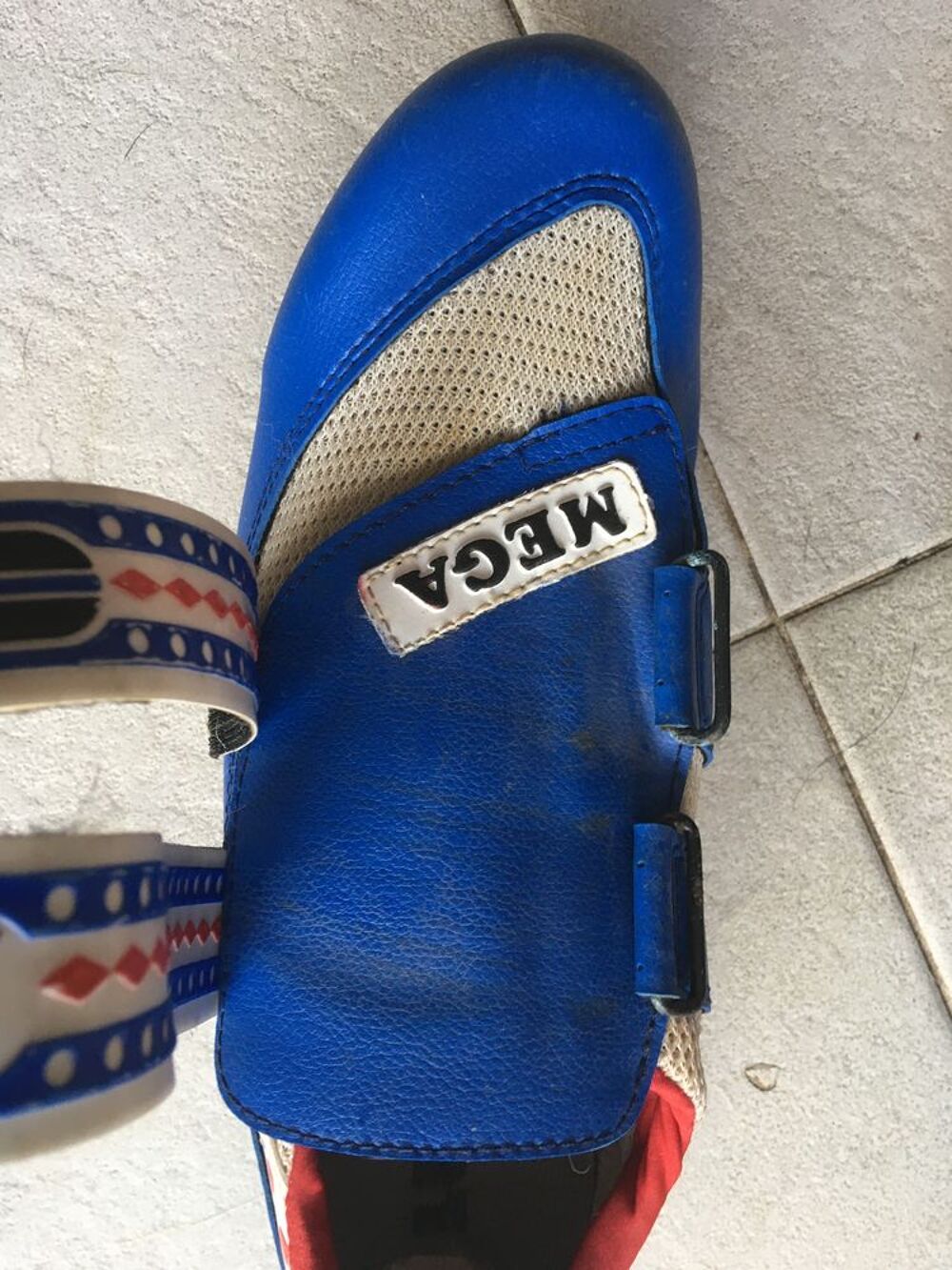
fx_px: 1063
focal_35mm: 29
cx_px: 476
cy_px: 635
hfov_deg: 48.2
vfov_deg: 61.7
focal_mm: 4.15
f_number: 2.2
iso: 100
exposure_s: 1/33
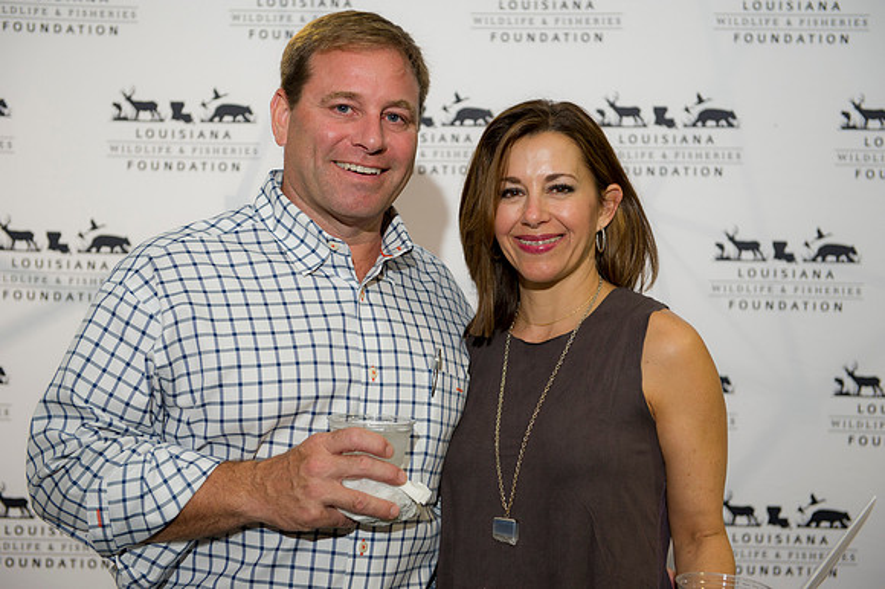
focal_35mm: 56
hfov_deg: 35.7
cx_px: 442
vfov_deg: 24.2
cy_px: 294
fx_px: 1376
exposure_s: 1/125
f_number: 3.5
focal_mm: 56
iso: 800
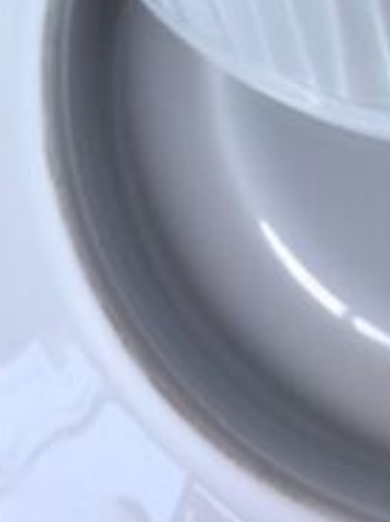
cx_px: 589
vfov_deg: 18.5
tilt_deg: -75.3
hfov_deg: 13.8
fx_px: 1506
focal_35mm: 100
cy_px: -118
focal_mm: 4.15
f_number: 2.2
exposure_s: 1/50
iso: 40
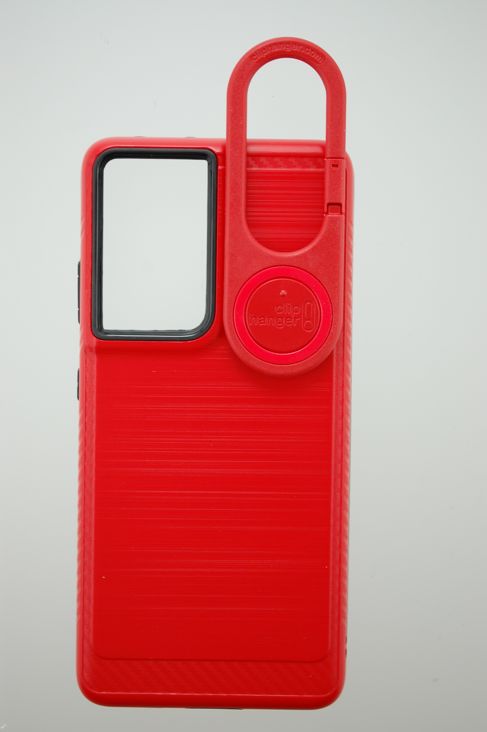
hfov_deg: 25.0
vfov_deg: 36.9
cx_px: 244
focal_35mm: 54
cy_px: 366
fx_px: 1098
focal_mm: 36
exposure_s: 1/30
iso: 500
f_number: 5.3
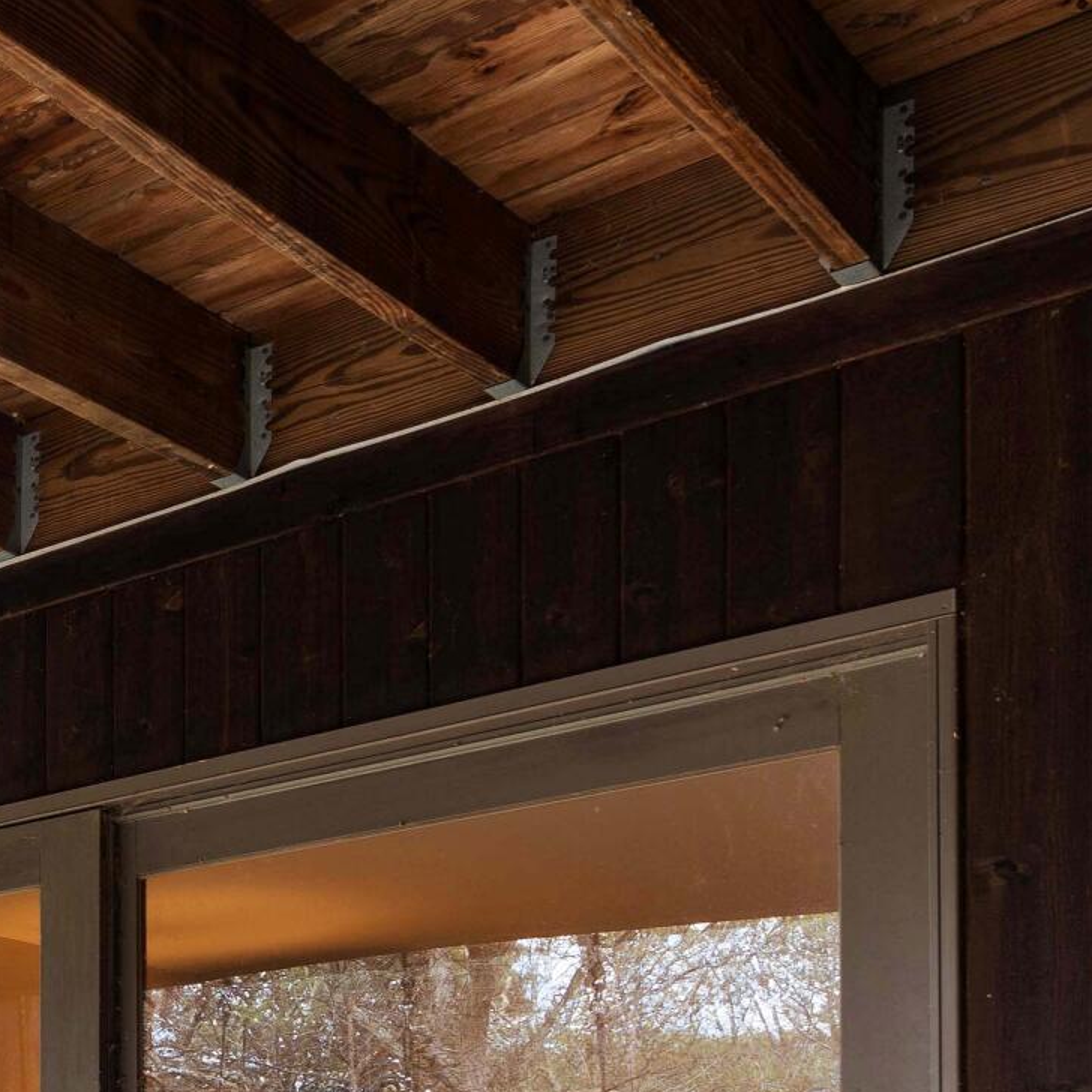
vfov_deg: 27.1
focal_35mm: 56
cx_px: -711
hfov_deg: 22.5
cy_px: 1305
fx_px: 1999
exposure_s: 1/5
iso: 100
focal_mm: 16
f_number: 9
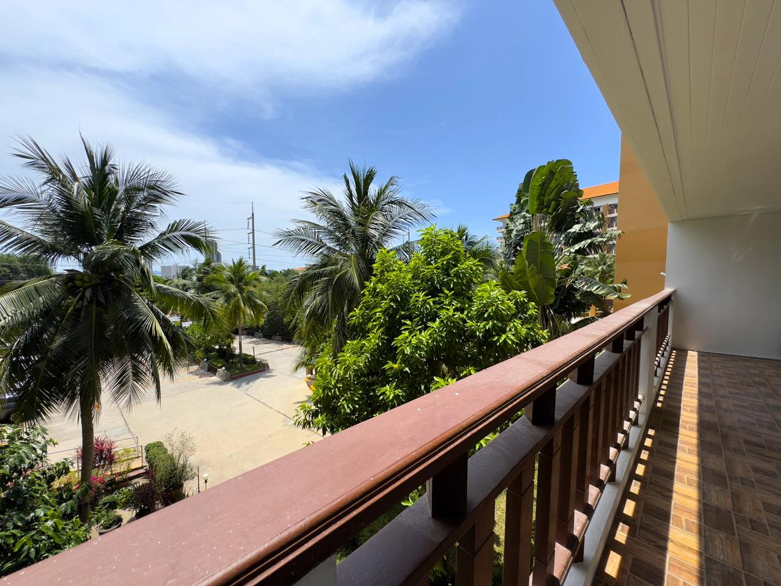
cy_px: 293
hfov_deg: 102.1
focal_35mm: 14
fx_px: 316
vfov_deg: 85.7
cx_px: 390
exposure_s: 1/1789
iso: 50
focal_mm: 2.22
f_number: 2.2
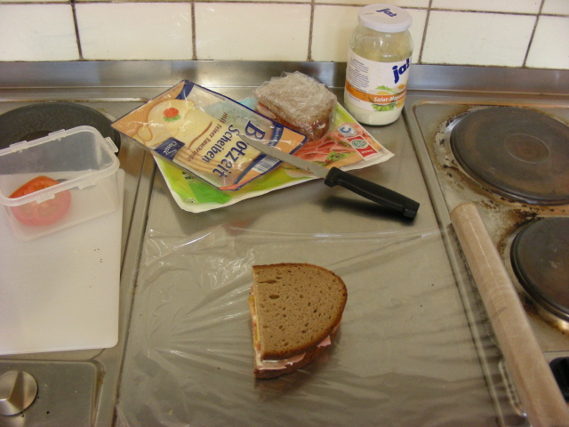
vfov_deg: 37.7
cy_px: 214
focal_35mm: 38
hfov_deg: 49.0
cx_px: 284
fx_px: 625
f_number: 3.5
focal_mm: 6.3
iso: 200
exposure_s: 1/13.7
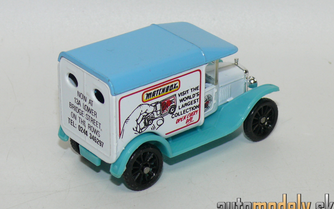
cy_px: 98
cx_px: 166
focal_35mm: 125
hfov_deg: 16.7
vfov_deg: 10.5
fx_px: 1138
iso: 100
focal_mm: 14.4
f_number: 4
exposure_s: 1/30
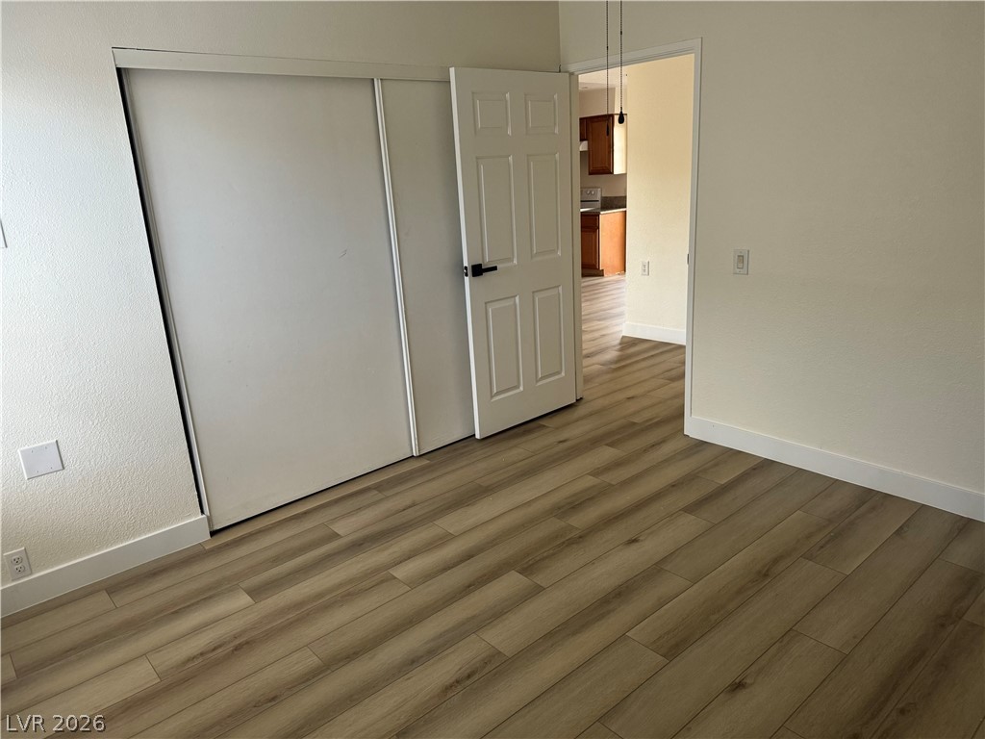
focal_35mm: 24
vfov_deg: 56.8
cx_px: 492
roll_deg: +2.8
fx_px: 683
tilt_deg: -15.0
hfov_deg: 71.6
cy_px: 370
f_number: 1.78
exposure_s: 1/60
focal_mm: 6.76
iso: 250
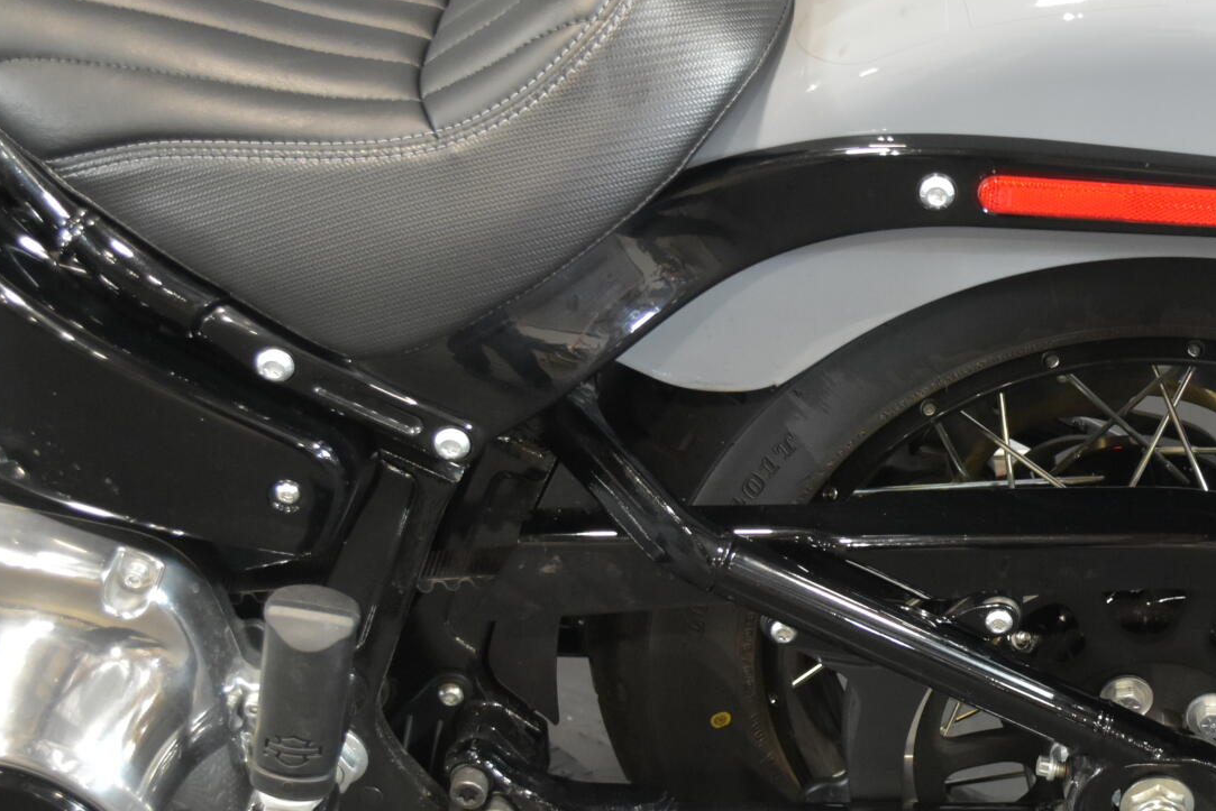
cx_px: 1057
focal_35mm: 72
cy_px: 447
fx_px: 2433
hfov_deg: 27.2
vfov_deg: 18.9
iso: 1600
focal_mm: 26
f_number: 4.2
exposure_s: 1/15
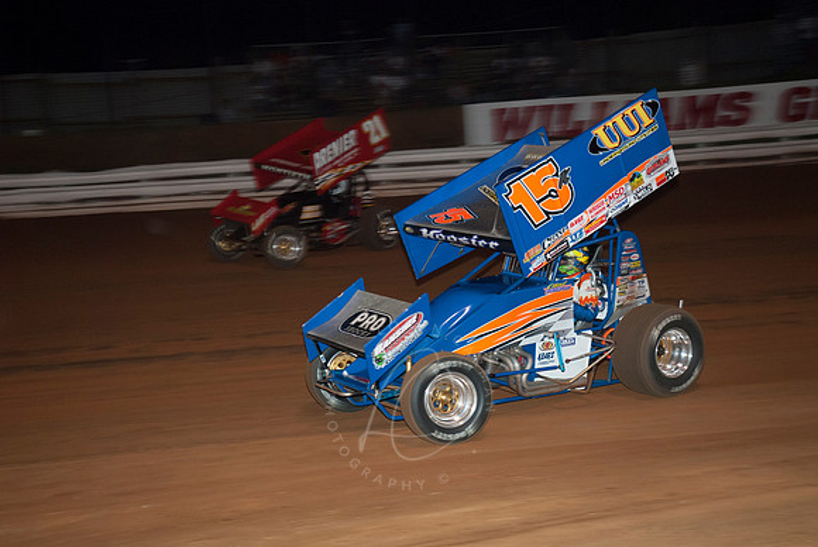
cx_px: 409
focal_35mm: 57
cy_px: 274
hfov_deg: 35.0
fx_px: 1296
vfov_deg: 23.8
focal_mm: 38
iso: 250
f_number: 4.5
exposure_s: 1/160
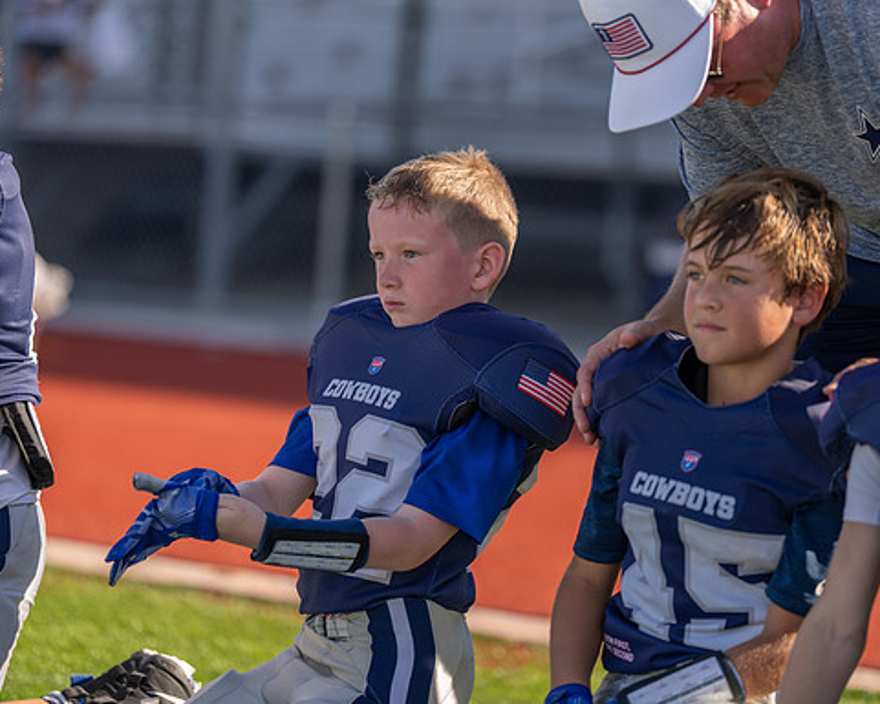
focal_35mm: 172
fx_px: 4481
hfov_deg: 11.2
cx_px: 463
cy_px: 352
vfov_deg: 9.0
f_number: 2.8
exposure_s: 1/800
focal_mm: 152
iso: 100
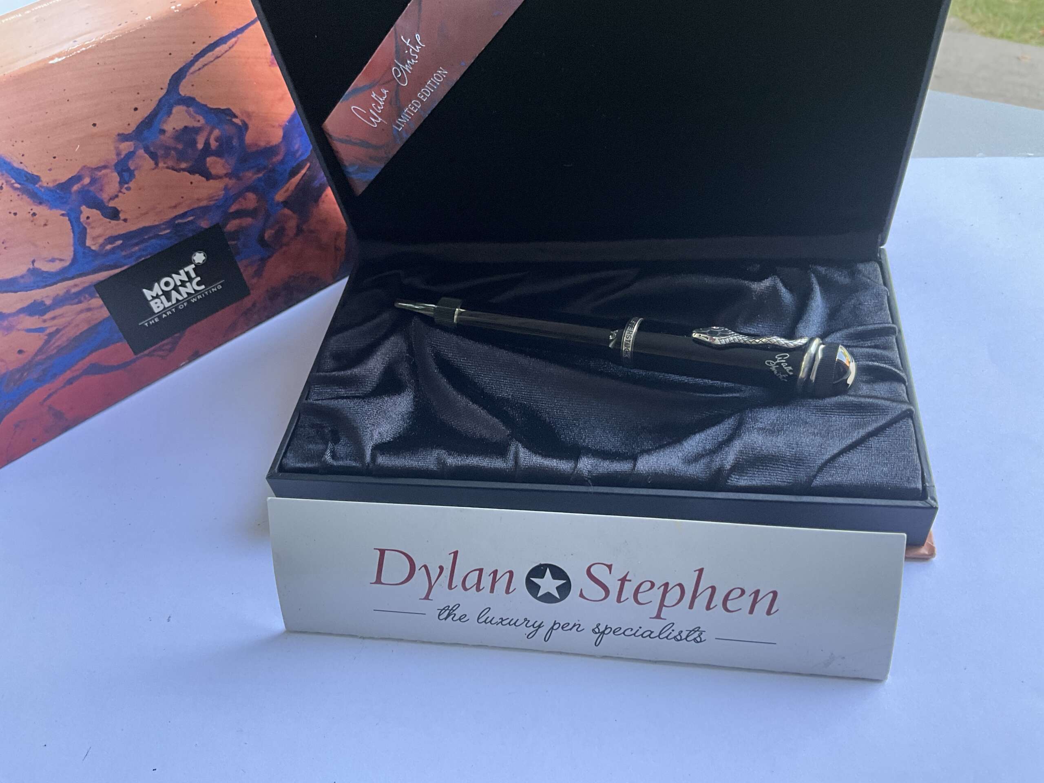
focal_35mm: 29
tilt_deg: -46.6
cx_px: 522
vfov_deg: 48.2
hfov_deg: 61.7
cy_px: 392
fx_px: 875
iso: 64
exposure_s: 1/75
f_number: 1.8
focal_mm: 3
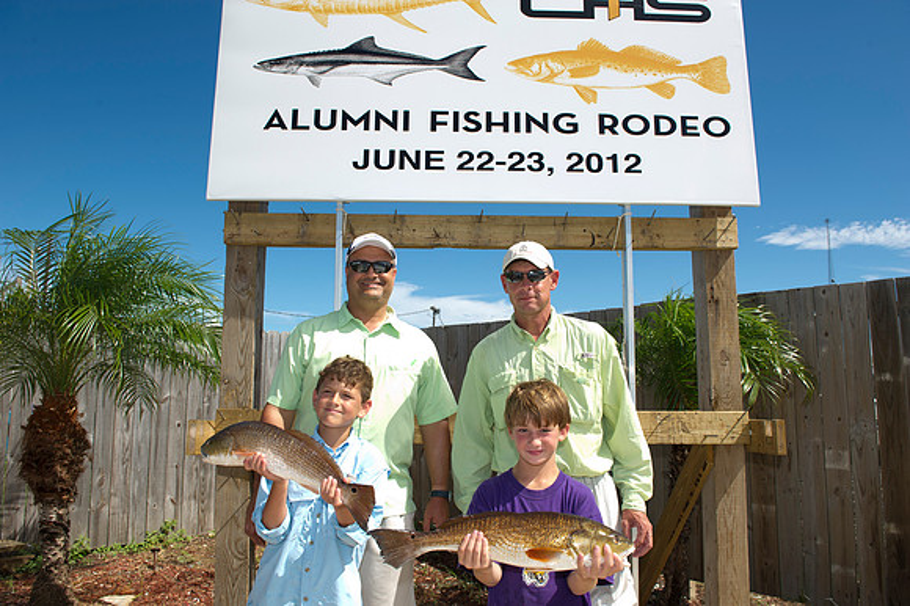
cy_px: 303
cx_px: 455
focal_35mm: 24
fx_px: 606
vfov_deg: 53.1
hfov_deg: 73.8
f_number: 7.1
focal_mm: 24
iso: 100
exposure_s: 1/250
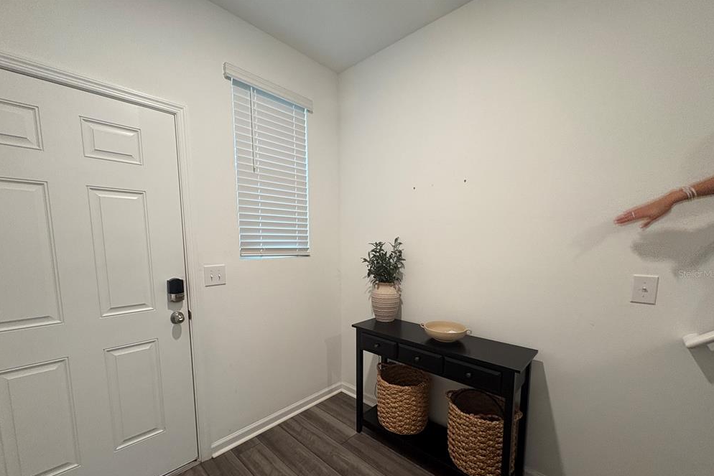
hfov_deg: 100.4
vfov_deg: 76.9
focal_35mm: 15
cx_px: 354
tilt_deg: -5.0
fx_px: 298
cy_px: 274
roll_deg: +0.9
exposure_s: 1/60
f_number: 2.2
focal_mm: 2.22
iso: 250
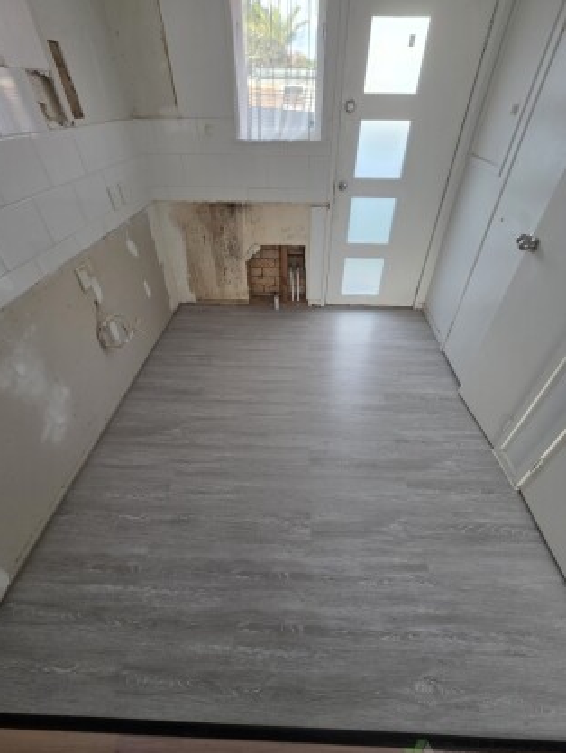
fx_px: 305
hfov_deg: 85.7
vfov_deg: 102.0
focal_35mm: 14
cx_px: 294
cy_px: 373
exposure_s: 1/100
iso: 160
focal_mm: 2.2
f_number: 1.9
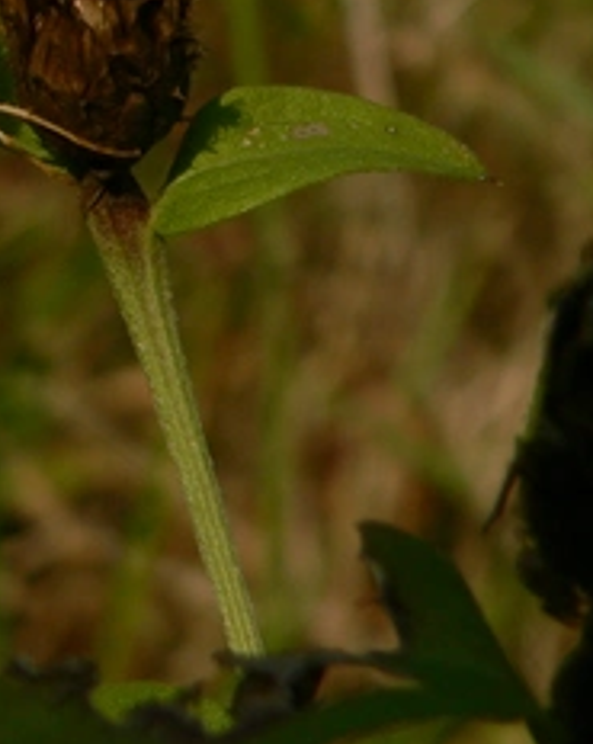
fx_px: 3737
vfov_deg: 11.3
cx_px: -192
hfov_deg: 8.9
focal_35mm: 170
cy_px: 135
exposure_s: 1/1000
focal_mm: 10.5
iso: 80
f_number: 4.6
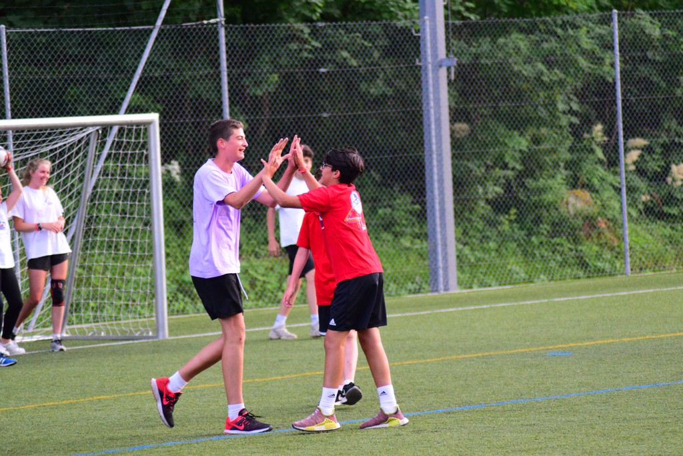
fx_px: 3842
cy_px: 228
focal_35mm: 202
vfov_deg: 6.8
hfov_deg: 10.2
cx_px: 342
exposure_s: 1/800
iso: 3200
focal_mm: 135
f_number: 4.2
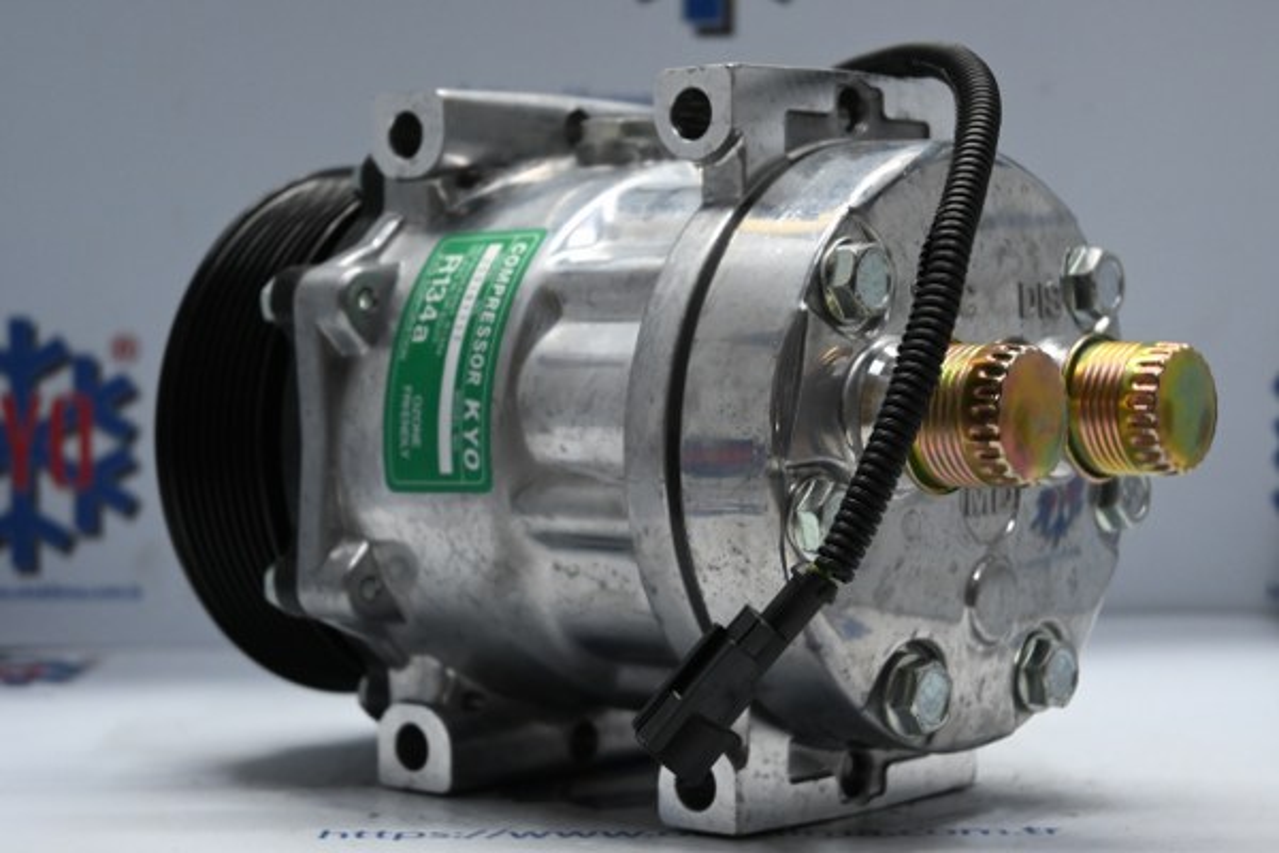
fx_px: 2664
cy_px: 426
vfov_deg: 18.2
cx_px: 640
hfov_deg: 27.0
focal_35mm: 75
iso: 1600
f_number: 6.3
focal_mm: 50
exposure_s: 1/80
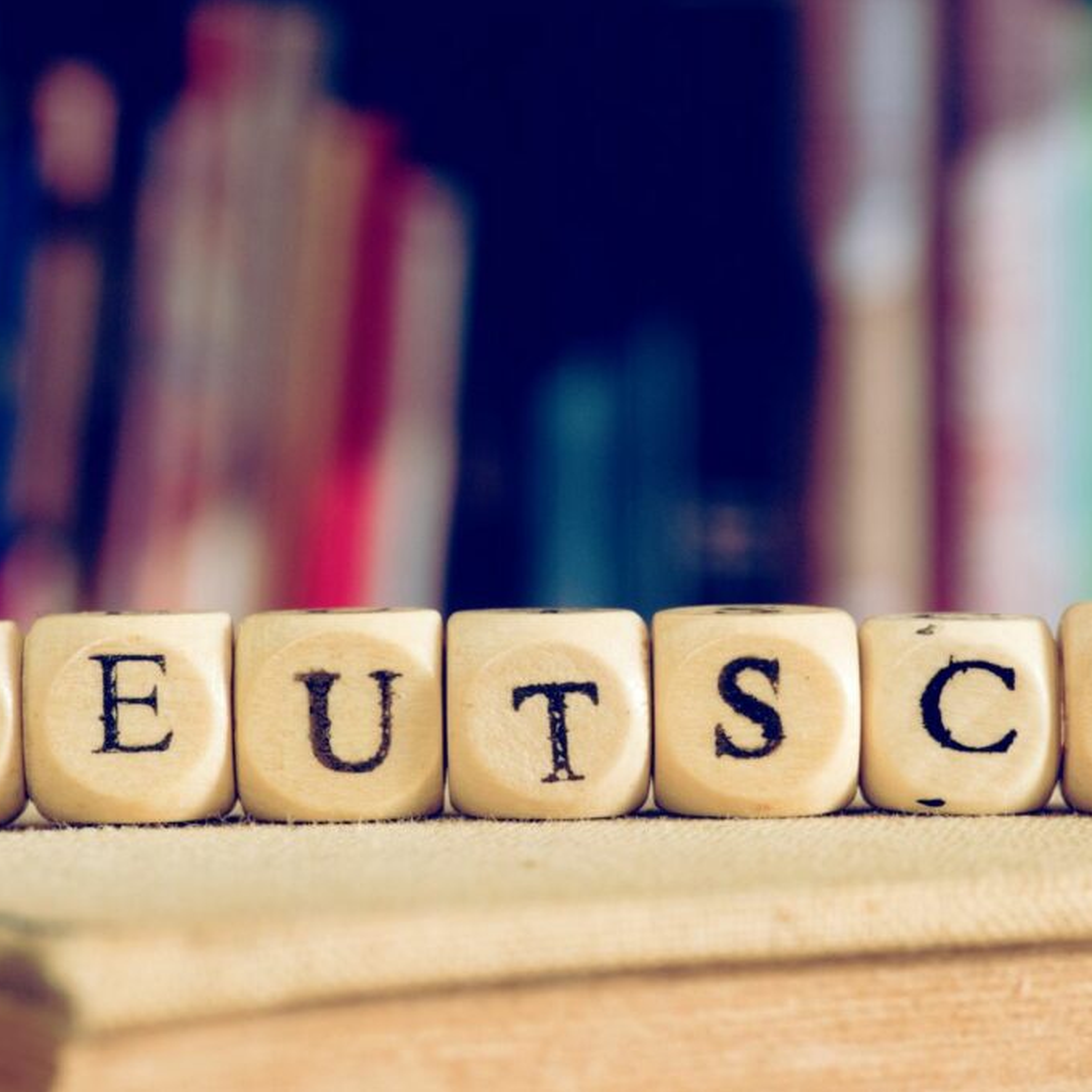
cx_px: 540
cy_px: 545
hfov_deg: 13.6
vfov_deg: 13.6
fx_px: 4568
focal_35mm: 128
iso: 1250
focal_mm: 100
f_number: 29
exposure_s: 1/60
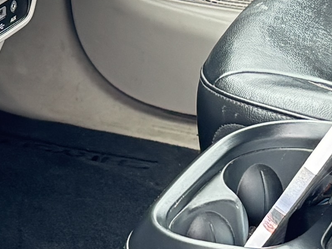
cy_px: -112
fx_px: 1784
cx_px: -165
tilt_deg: -18.2
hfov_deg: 10.3
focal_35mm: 186
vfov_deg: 7.9
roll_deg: +1.2
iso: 125
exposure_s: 1/103
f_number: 1.6
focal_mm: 5.96
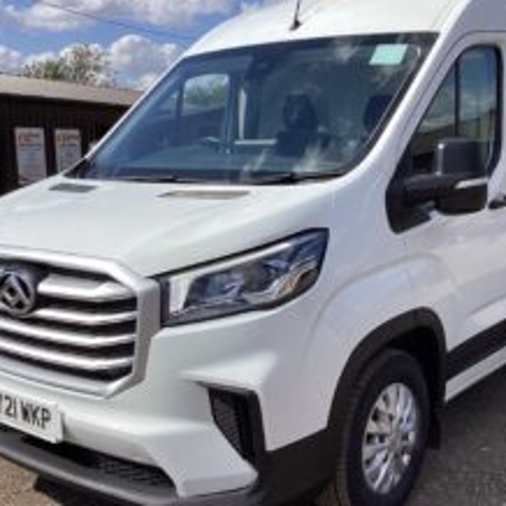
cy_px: 254
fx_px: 728
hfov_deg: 38.1
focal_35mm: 44
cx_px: 316
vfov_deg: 38.3
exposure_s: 1/2203
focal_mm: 3.3
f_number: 2.4
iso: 25
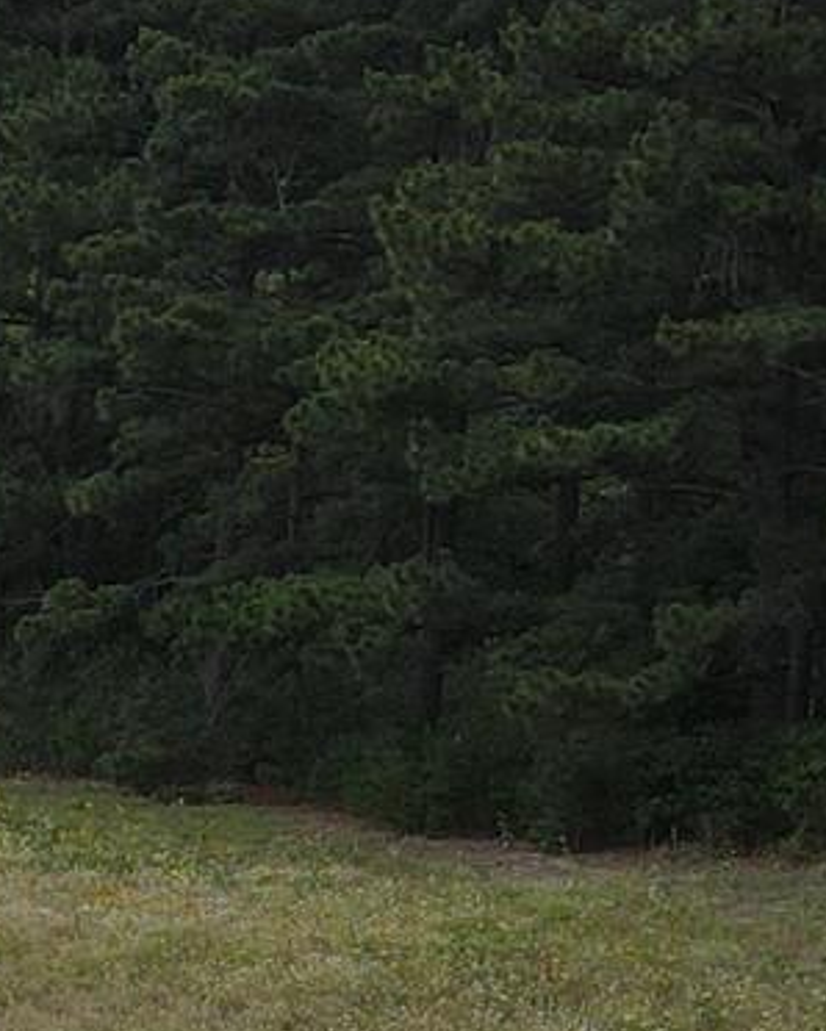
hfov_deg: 10.8
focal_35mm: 129
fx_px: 3939
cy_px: 1139
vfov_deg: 14.6
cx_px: -881
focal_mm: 4.5
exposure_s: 1/320
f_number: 2.8
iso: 100
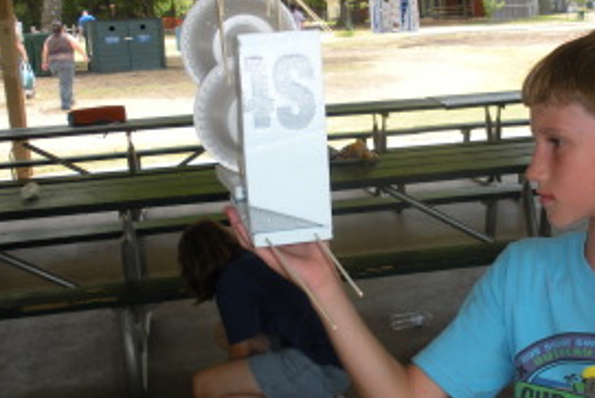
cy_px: 187
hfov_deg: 31.3
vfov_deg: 21.6
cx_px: 448
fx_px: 1042
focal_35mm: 63
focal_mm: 6.3
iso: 64
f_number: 3.5
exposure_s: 1/133
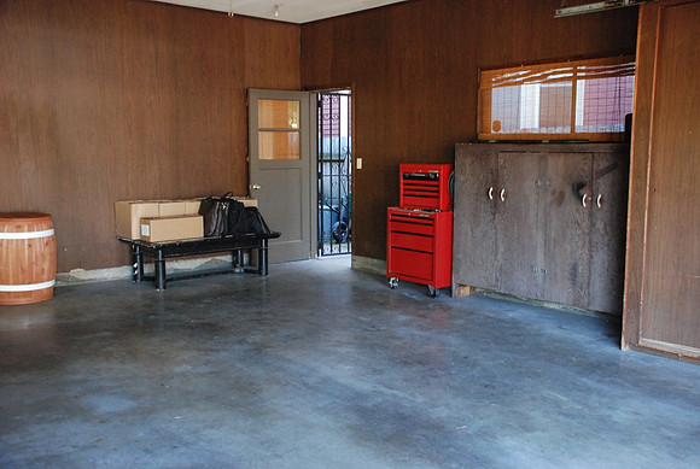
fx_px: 701
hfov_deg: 53.0
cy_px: 234
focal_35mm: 36
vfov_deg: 37.0
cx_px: 350
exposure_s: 1/60
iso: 1600
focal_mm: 24
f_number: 4
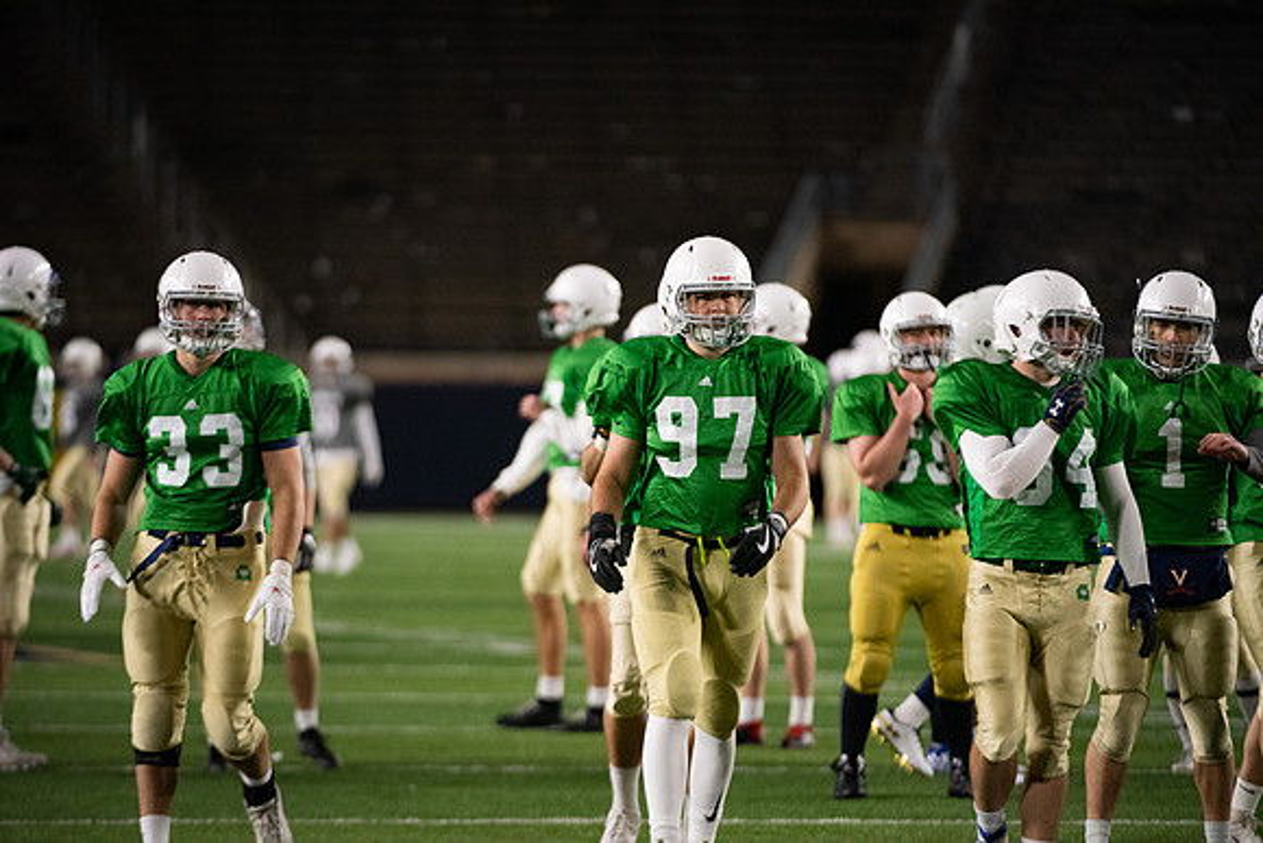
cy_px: 422
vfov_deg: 4.6
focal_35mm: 300
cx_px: 632
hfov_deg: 6.9
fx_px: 10527
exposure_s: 1/500
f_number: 4
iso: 4500
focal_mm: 300
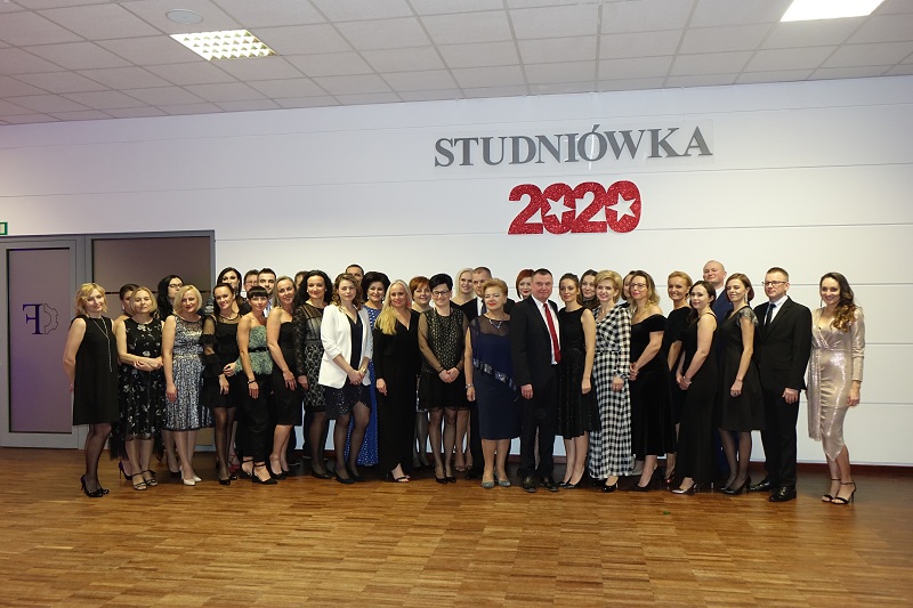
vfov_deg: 44.9
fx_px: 735
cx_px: 456
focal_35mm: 29
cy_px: 304
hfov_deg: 63.7
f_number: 2.8
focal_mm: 10.7
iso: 640
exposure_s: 1/30
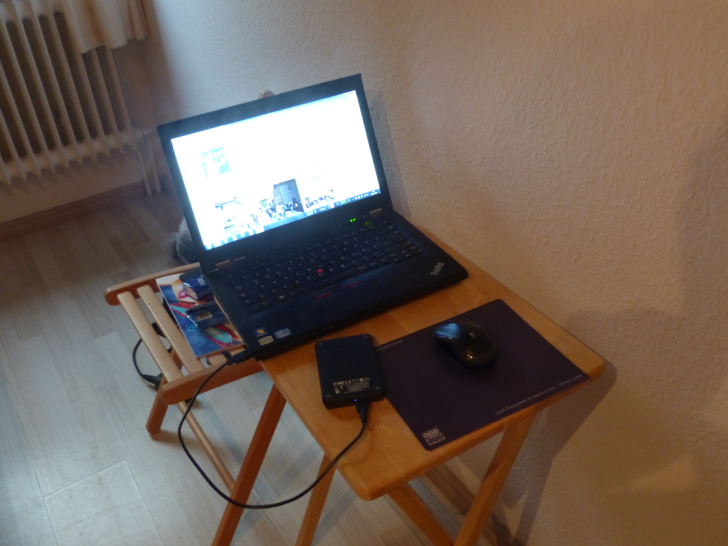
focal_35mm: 33
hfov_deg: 55.4
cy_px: 273
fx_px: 694
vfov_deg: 42.9
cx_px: 364
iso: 400
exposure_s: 1/15
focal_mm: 5.9
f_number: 2.8
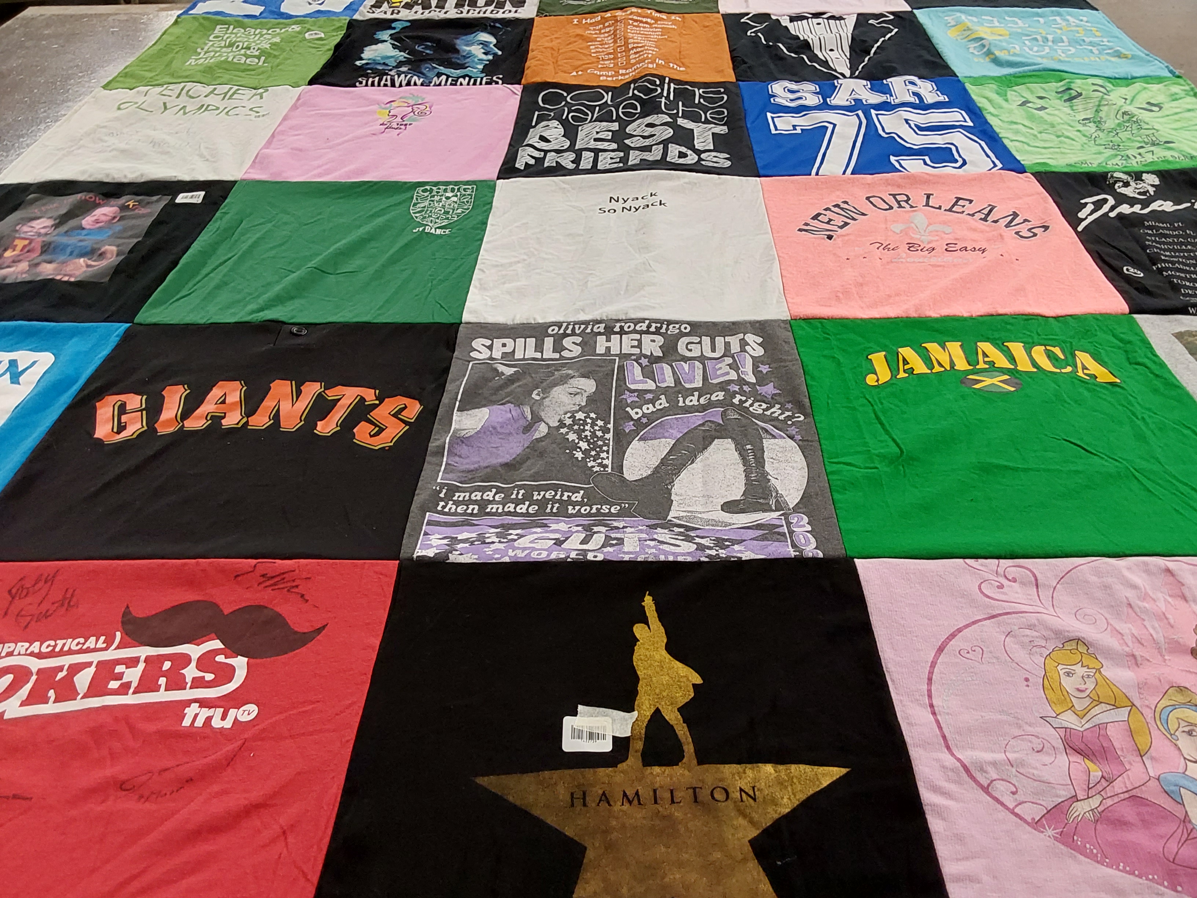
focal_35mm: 28
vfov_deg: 49.7
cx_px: 598
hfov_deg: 63.4
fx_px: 968
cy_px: 449
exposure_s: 1/60
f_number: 1.9
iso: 125
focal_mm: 2.91
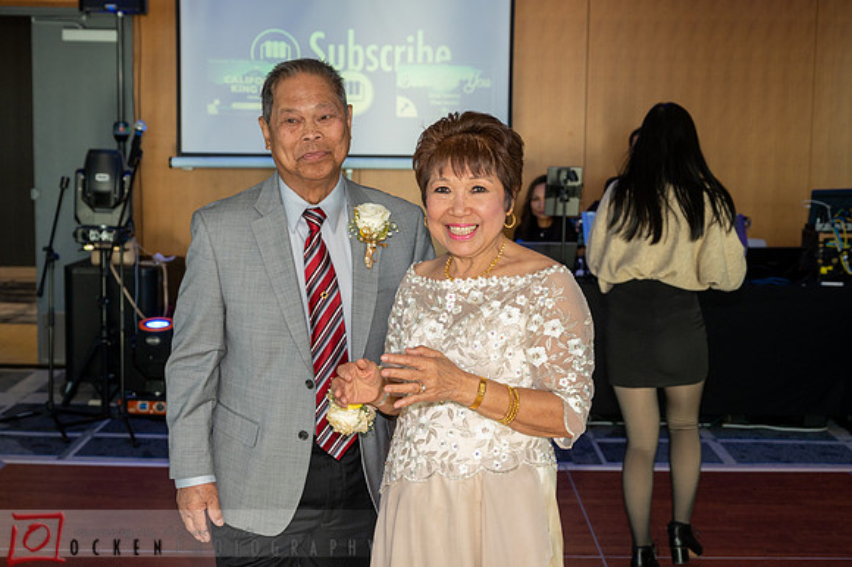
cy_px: 284
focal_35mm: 55
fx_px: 1302
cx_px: 426
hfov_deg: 36.2
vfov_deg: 24.6
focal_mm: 55
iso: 1000
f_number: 5.6
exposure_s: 1/320
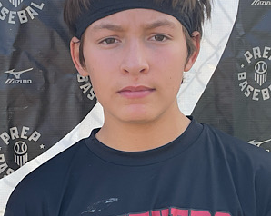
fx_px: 305
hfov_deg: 48.0
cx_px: 136
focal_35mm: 38
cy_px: 108
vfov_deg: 39.1
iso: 16
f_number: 1.8
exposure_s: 1/500
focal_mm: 3
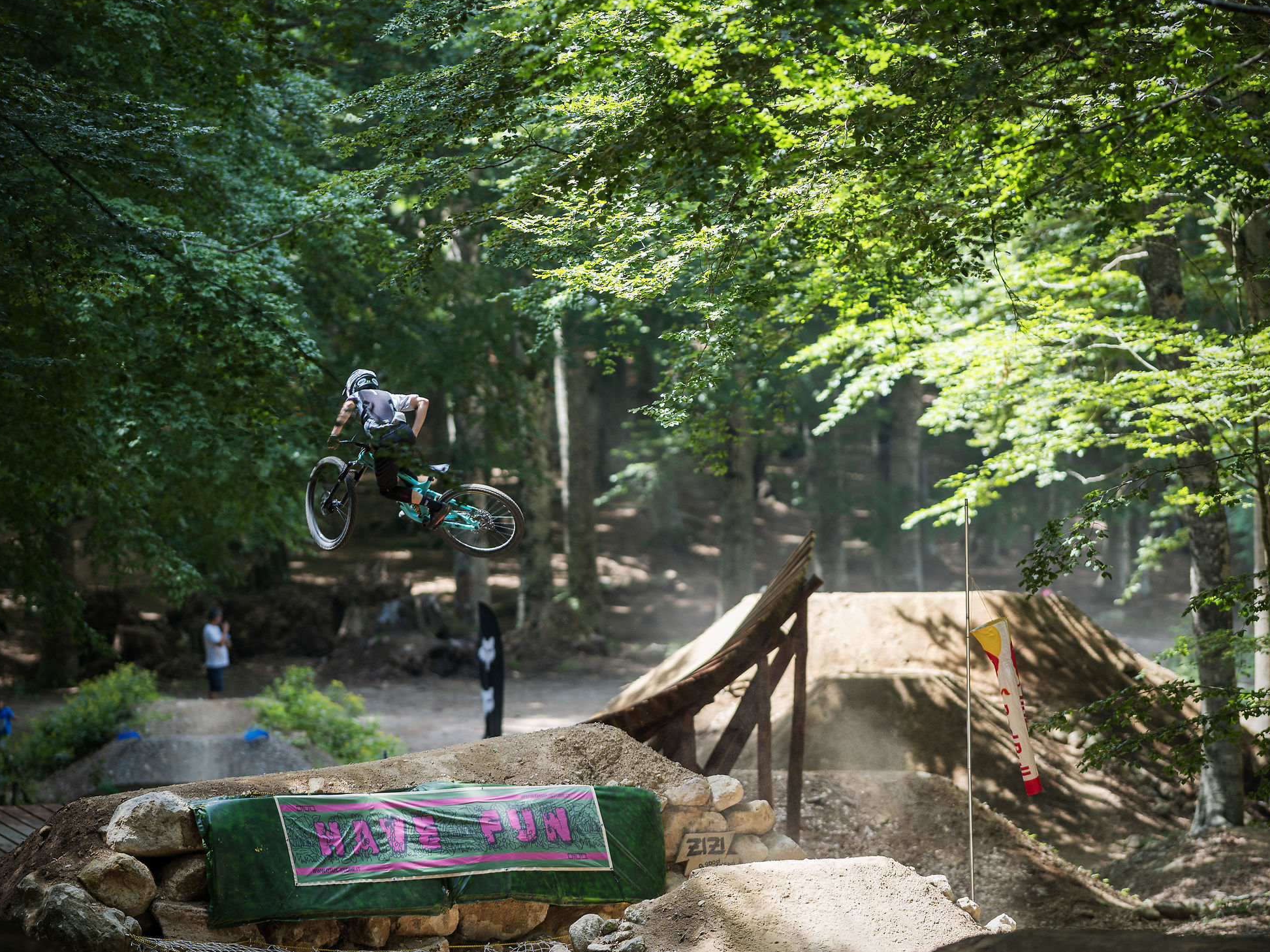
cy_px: 492
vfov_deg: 4.2
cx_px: 683
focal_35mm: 356
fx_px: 13059
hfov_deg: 5.6
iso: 250
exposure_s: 1/320
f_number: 4
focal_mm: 300
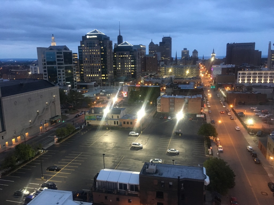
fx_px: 230
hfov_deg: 61.7
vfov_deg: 48.2
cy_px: 102
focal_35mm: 29
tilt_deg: -10.9
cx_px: 137
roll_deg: +1.7
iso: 200
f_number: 2.2
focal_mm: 4.15
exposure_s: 1/15
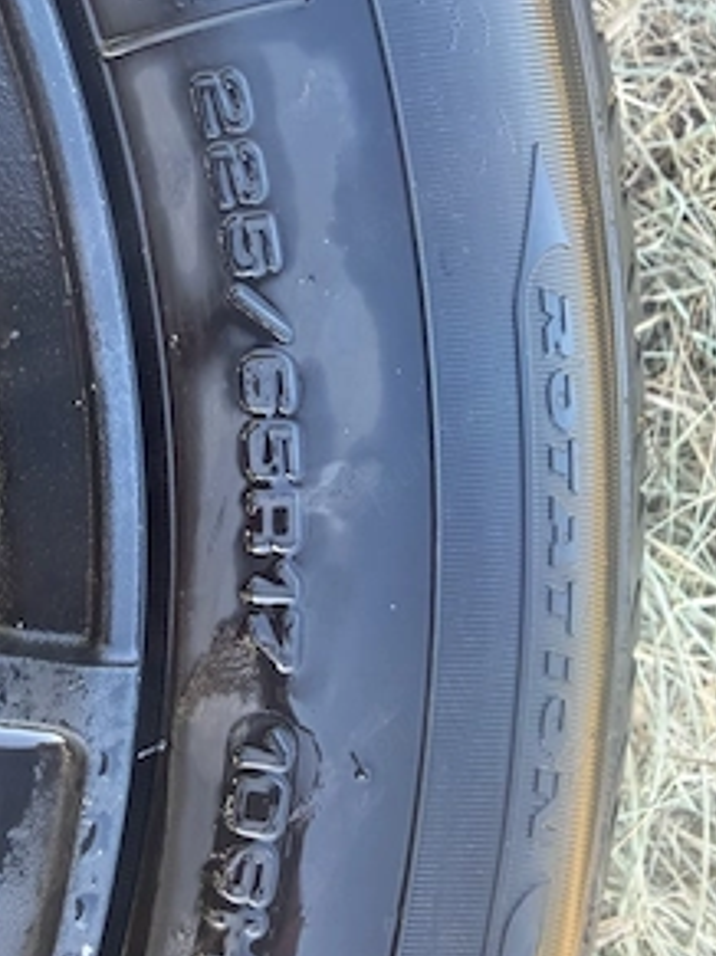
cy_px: 467
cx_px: 279
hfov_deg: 42.7
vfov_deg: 55.4
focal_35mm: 33
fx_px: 911
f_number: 2.2
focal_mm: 2.22
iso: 160
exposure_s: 1/99
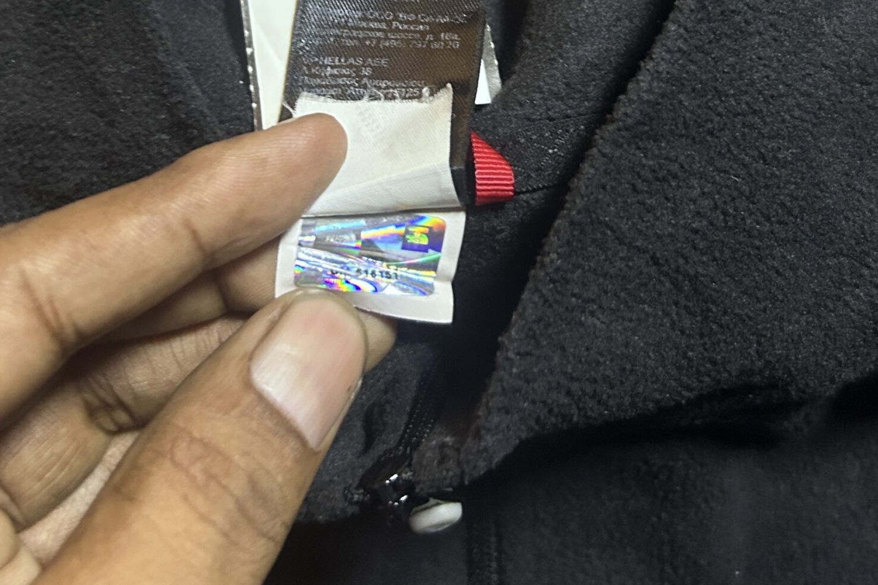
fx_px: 1146
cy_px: 21
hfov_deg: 41.9
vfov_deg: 27.3
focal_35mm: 47
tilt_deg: -59.2
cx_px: 433
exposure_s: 1/54
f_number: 1.5
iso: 500
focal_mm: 5.7
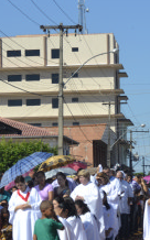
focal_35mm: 182
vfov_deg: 11.5
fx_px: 1192
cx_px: 32
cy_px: 154
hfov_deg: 7.2
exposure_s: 1/320
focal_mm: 52
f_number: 9
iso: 100
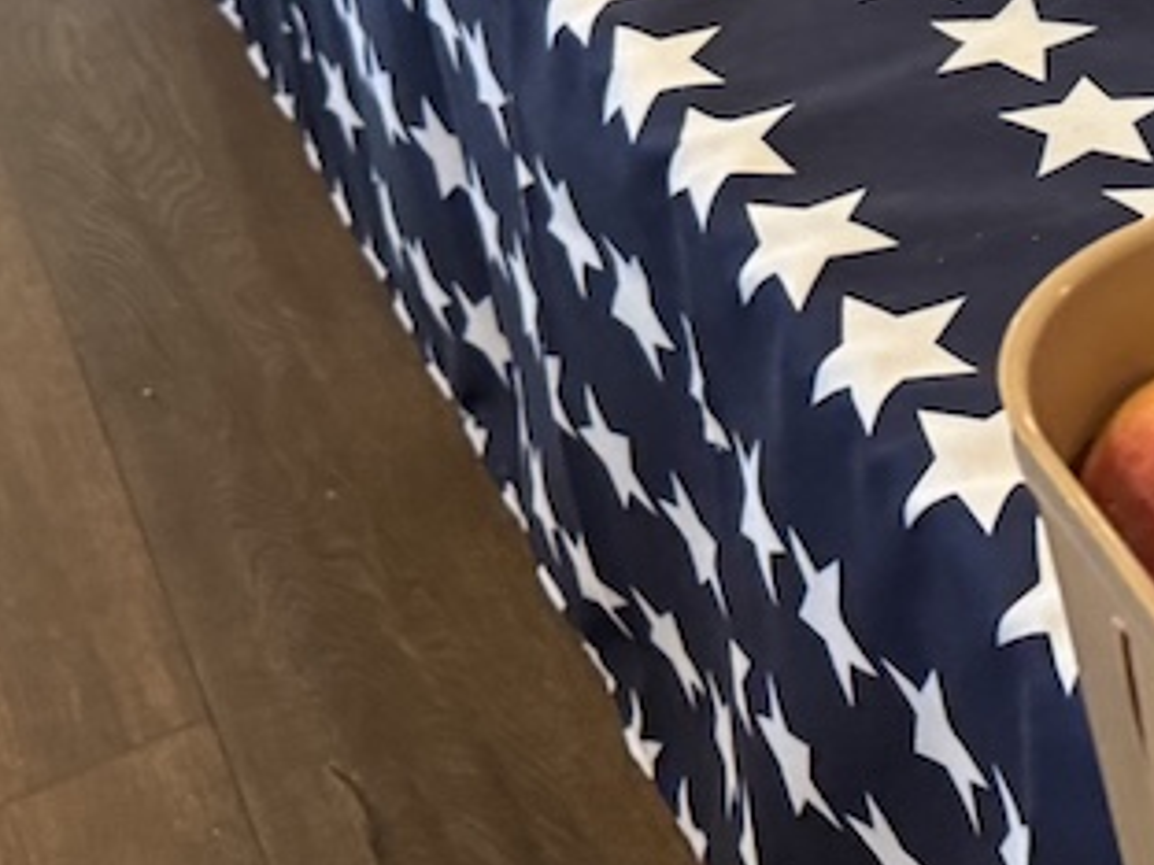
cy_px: -458
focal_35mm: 83
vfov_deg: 16.2
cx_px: 1579
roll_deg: +0.4
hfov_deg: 21.0
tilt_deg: -24.5
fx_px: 2767
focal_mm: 6.76
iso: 320
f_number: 1.78
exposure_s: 1/60
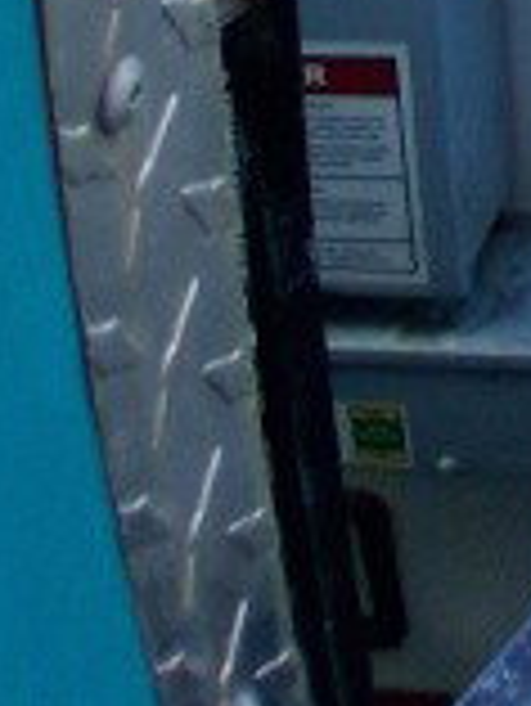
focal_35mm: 88
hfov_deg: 12.6
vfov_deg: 14.1
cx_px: 1314
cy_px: -1046
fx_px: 1797
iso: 50
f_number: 2.2
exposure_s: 1/840
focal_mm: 1.4
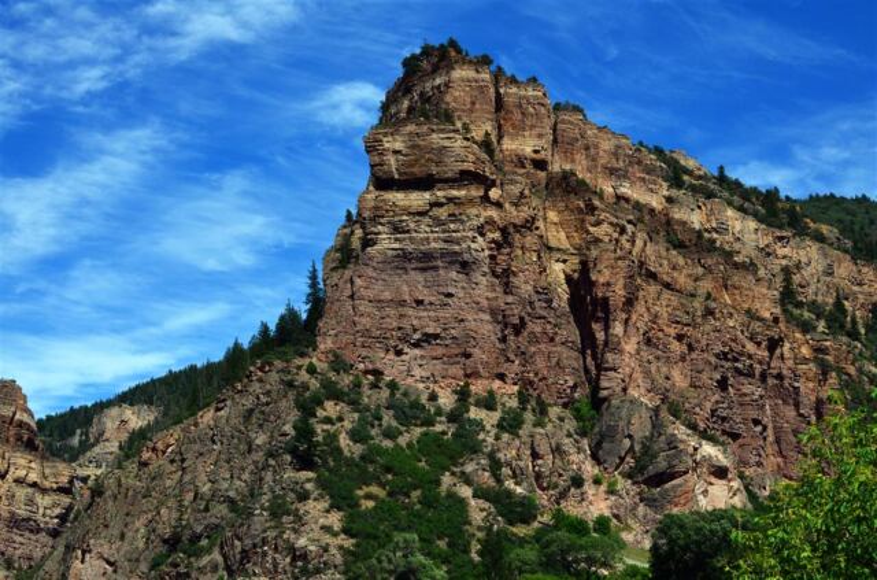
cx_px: 438
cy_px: 290
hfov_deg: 37.9
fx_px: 1275
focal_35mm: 52
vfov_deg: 25.6
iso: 200
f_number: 10
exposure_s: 1/320
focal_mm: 35
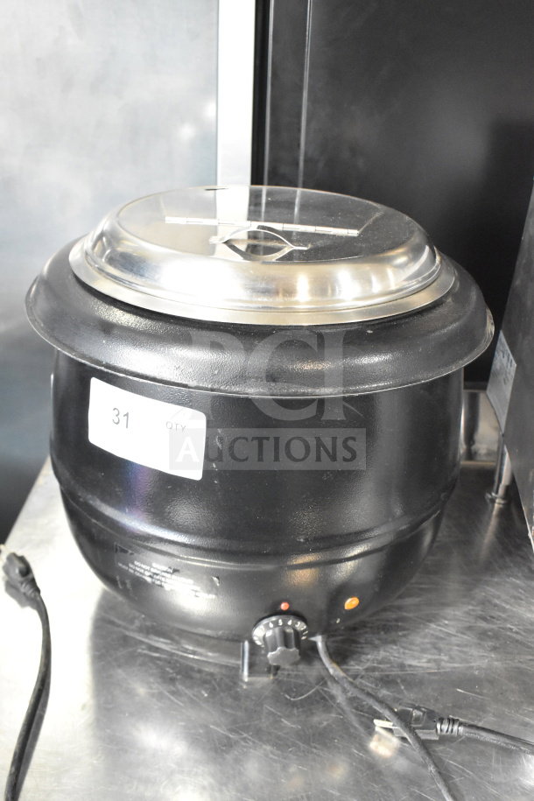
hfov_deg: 36.9
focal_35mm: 36
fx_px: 801
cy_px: 400
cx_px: 267
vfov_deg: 53.1
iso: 6400
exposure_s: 1/160
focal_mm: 24
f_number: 6.3
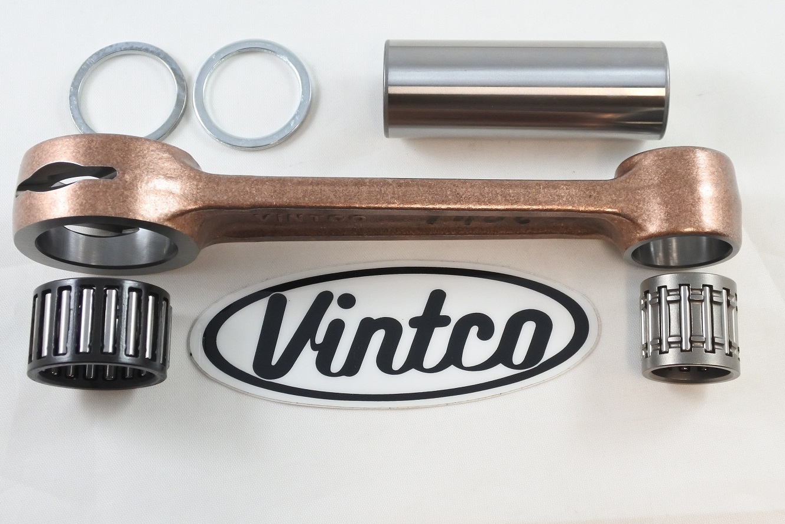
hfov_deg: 42.7
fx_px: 1003
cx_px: 390
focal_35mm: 46
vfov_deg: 29.2
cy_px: 208
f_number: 4
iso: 560
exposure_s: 1/125
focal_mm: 14.3
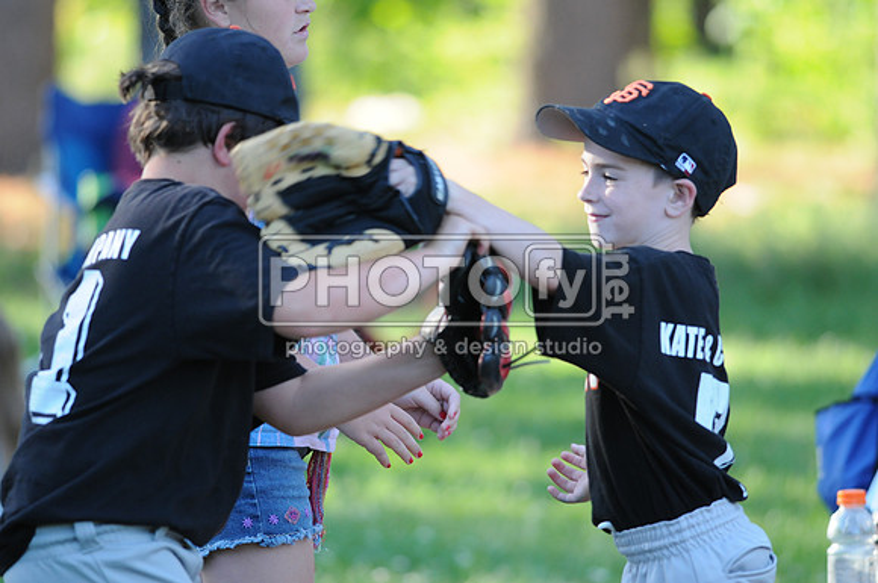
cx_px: 439
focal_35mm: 450
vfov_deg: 3.0
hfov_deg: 4.6
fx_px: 10960
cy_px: 292
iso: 800
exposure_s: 1/500
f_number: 4
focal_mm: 300
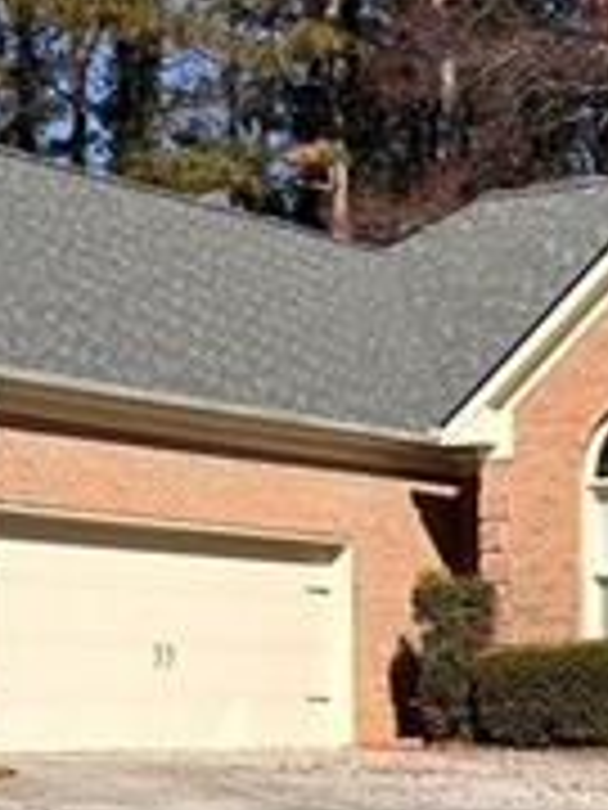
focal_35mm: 111
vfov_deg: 17.7
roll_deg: +0.9
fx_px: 2599
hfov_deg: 13.1
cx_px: 622
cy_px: 482
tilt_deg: +5.8
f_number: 1.5
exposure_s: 1/4115
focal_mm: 5.7
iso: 50
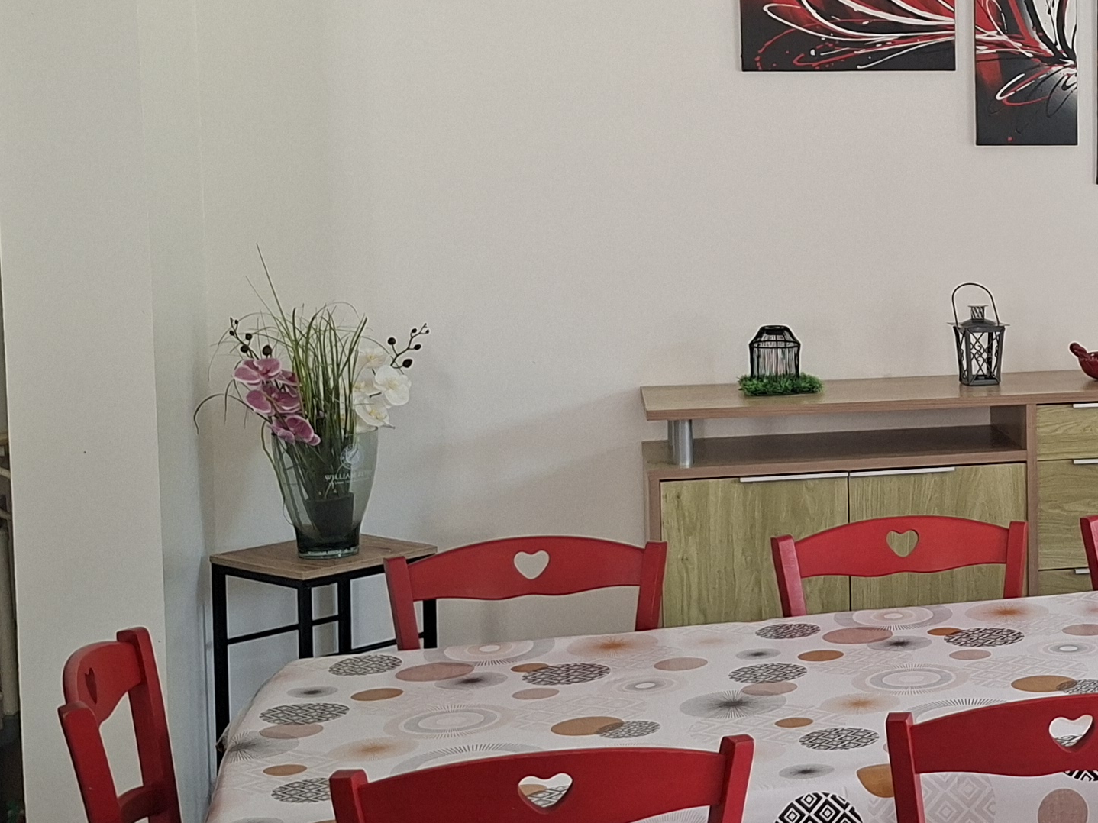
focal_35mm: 64
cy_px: 285
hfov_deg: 28.6
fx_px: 2030
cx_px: 1061
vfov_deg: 22.8
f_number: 1.8
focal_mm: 5.54
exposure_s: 1/100
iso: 160
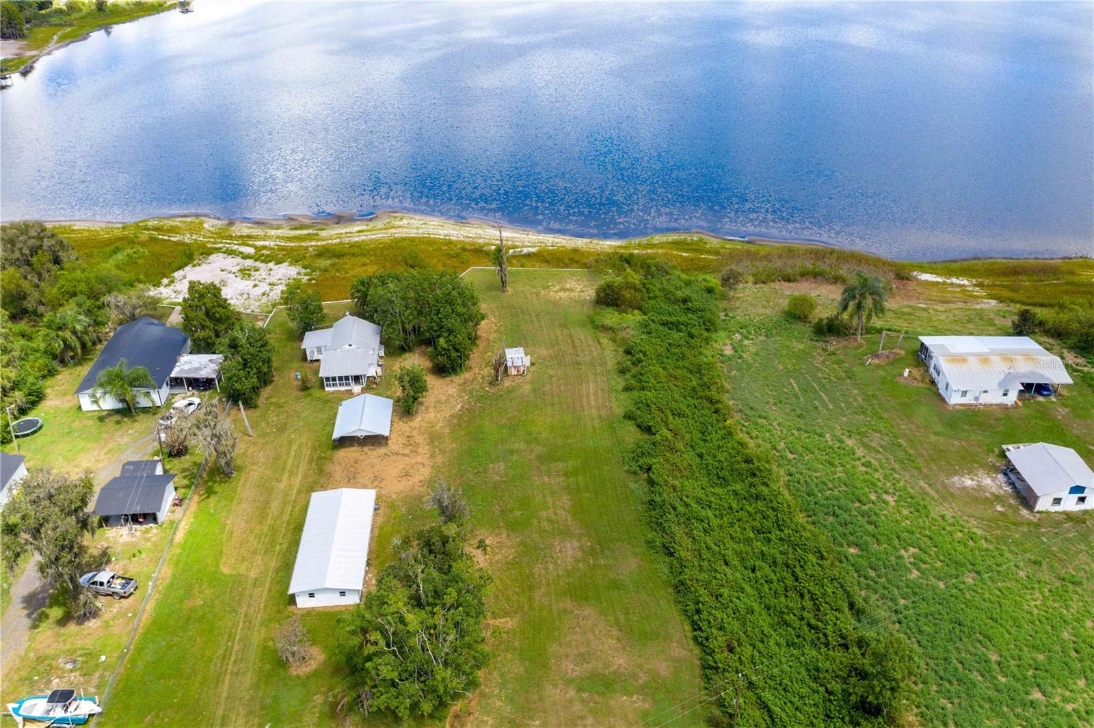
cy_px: 364
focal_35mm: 28
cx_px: 547
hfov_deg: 65.5
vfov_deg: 46.4
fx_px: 850
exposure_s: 1/240
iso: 100
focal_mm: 10.26
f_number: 5
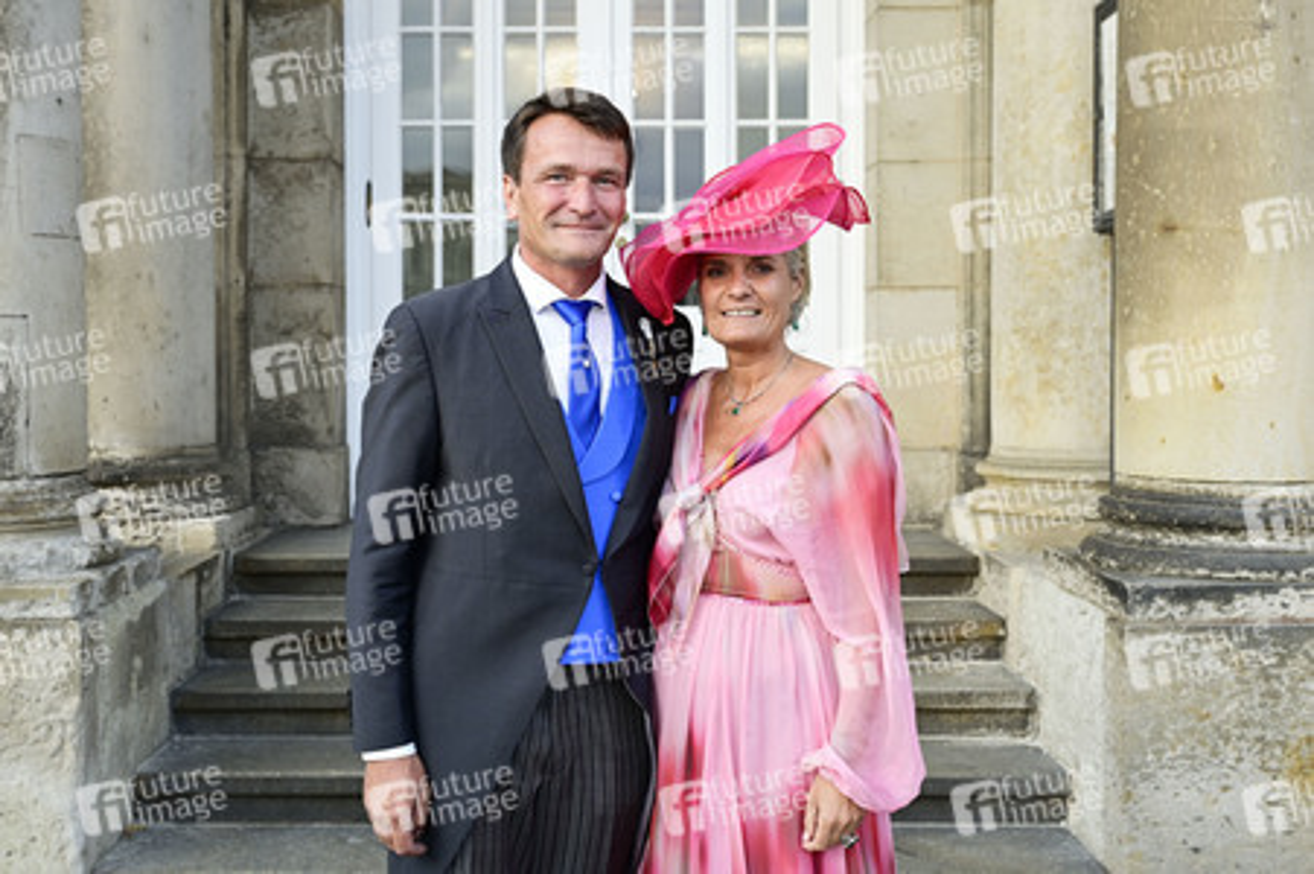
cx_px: 657
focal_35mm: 39
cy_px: 437
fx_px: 1422
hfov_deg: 49.6
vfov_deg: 34.2
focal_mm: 39
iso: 400
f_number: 5.6
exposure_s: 1/160
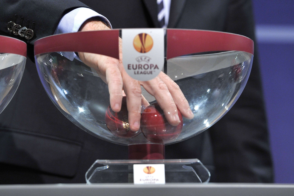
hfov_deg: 10.3
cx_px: 147
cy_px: 98
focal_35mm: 200
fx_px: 1633
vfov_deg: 6.9
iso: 1250
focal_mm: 200
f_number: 4
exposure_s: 1/200
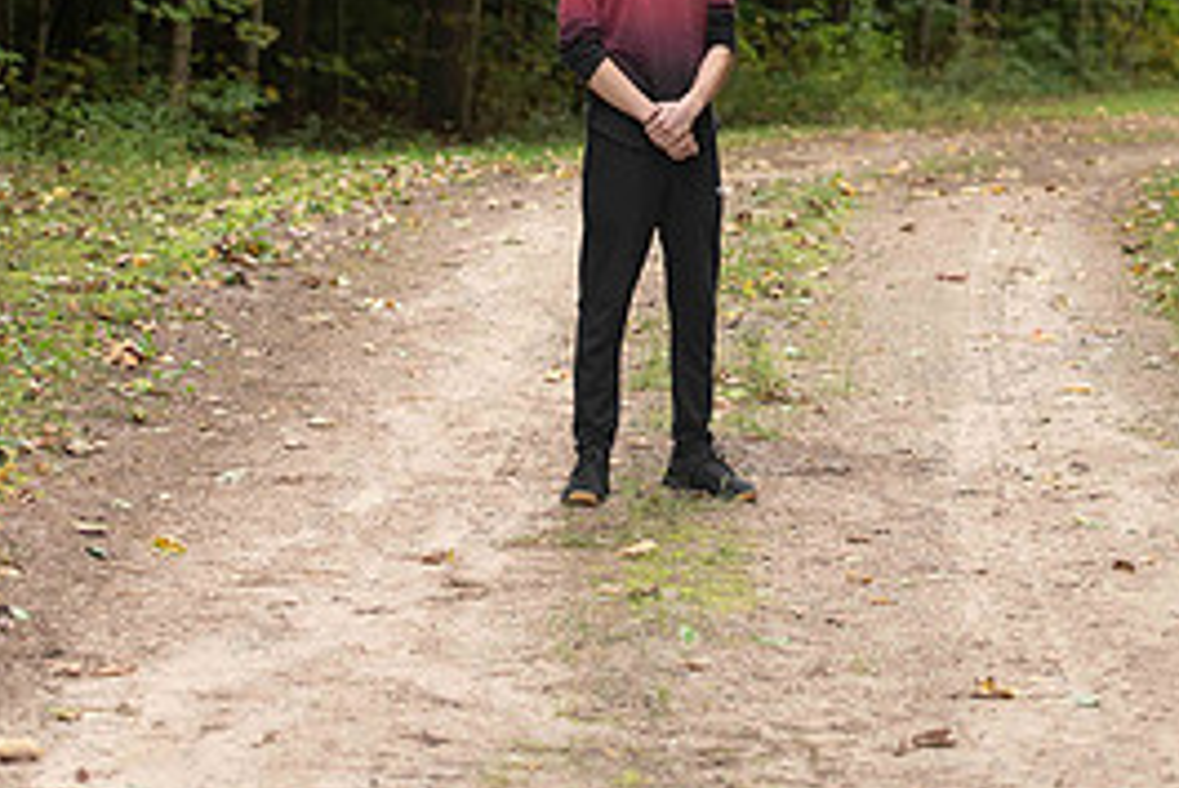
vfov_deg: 8.9
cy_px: 7
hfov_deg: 13.4
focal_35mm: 153
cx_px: 765
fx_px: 5013
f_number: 2.8
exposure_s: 1/320
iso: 500
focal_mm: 70
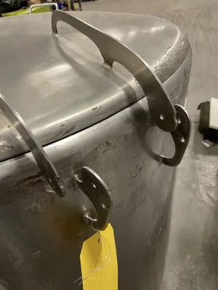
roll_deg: +6.6
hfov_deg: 53.1
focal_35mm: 26
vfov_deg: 67.3
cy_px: 145
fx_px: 218
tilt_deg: -38.0
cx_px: 109
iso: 320
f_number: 1.6
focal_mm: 4.2
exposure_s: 1/60
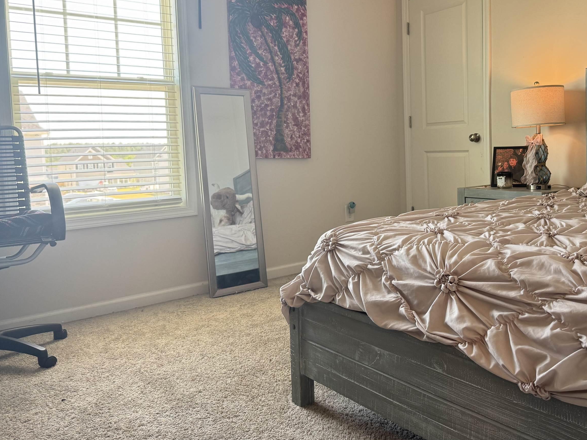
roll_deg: +1.7
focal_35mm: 32
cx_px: 353
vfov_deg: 43.9
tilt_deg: -4.0
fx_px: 543
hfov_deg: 56.4
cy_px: 174
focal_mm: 6.76
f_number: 1.78
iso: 125
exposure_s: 1/60
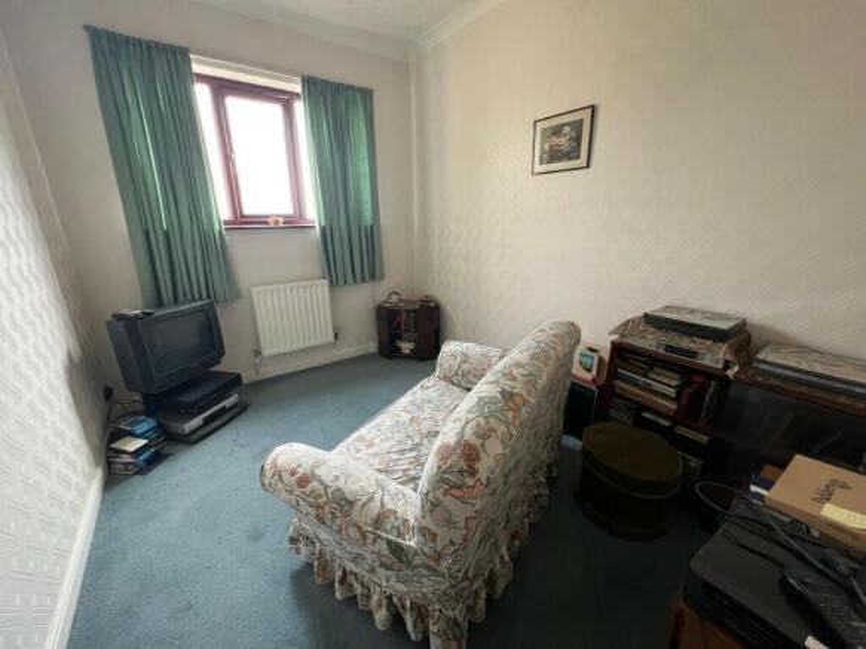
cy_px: 324
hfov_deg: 106.2
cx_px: 433
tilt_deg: -17.1
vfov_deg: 89.9
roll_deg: +1.0
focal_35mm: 13
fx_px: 325
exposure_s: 1/99
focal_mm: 1.57
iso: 200
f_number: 1.8
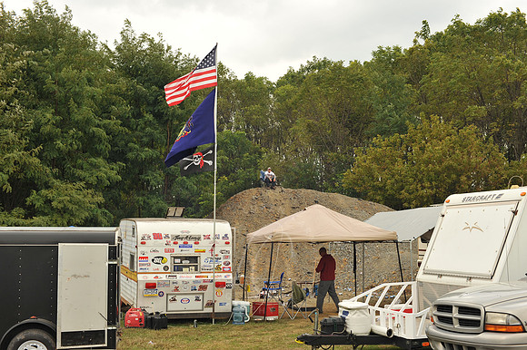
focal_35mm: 50
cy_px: 175
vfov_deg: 27.0
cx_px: 264
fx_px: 731
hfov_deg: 39.6
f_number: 5.6
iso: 320
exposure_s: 1/250
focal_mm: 50
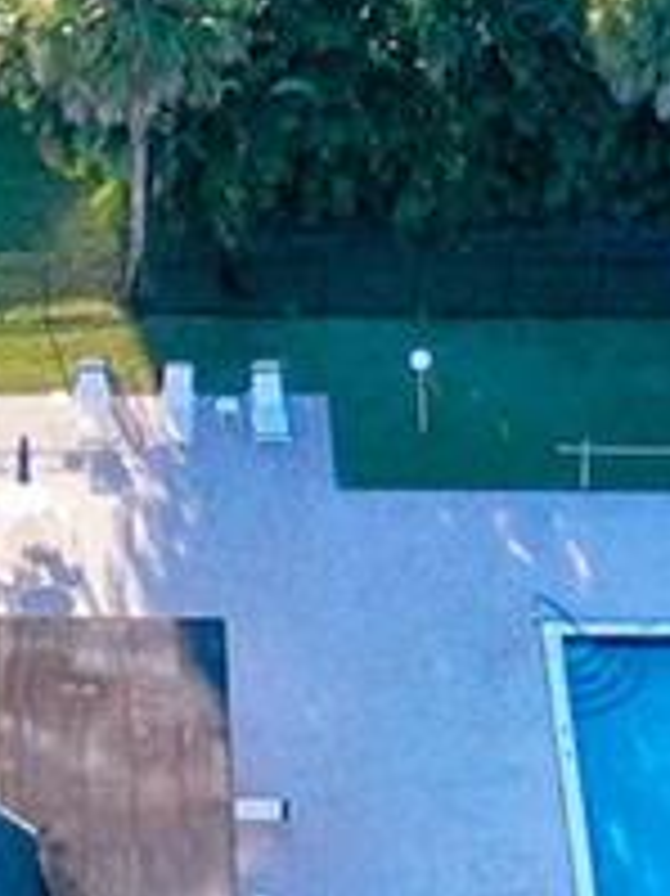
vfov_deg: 7.1
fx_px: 7156
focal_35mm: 277
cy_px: -421
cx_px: -391
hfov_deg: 5.3
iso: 100
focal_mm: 10.3
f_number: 5
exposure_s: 1/240
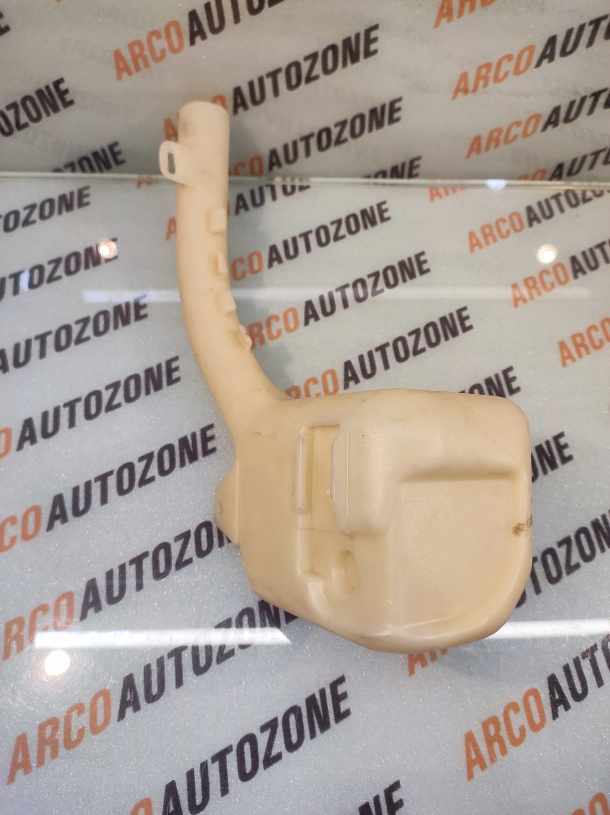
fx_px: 400
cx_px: 305
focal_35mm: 17
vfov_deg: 91.1
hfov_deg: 74.7
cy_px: 408
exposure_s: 1/50
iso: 160
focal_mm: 4.74
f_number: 1.79
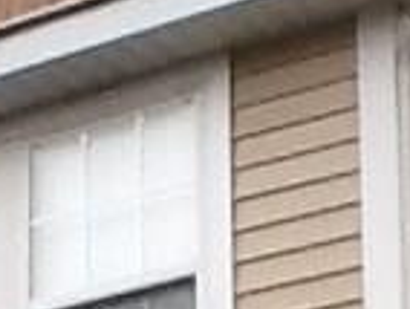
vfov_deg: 4.9
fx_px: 3524
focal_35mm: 297
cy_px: 777
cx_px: 52
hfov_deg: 6.6
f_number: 2.4
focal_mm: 2.03
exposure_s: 1/685
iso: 40
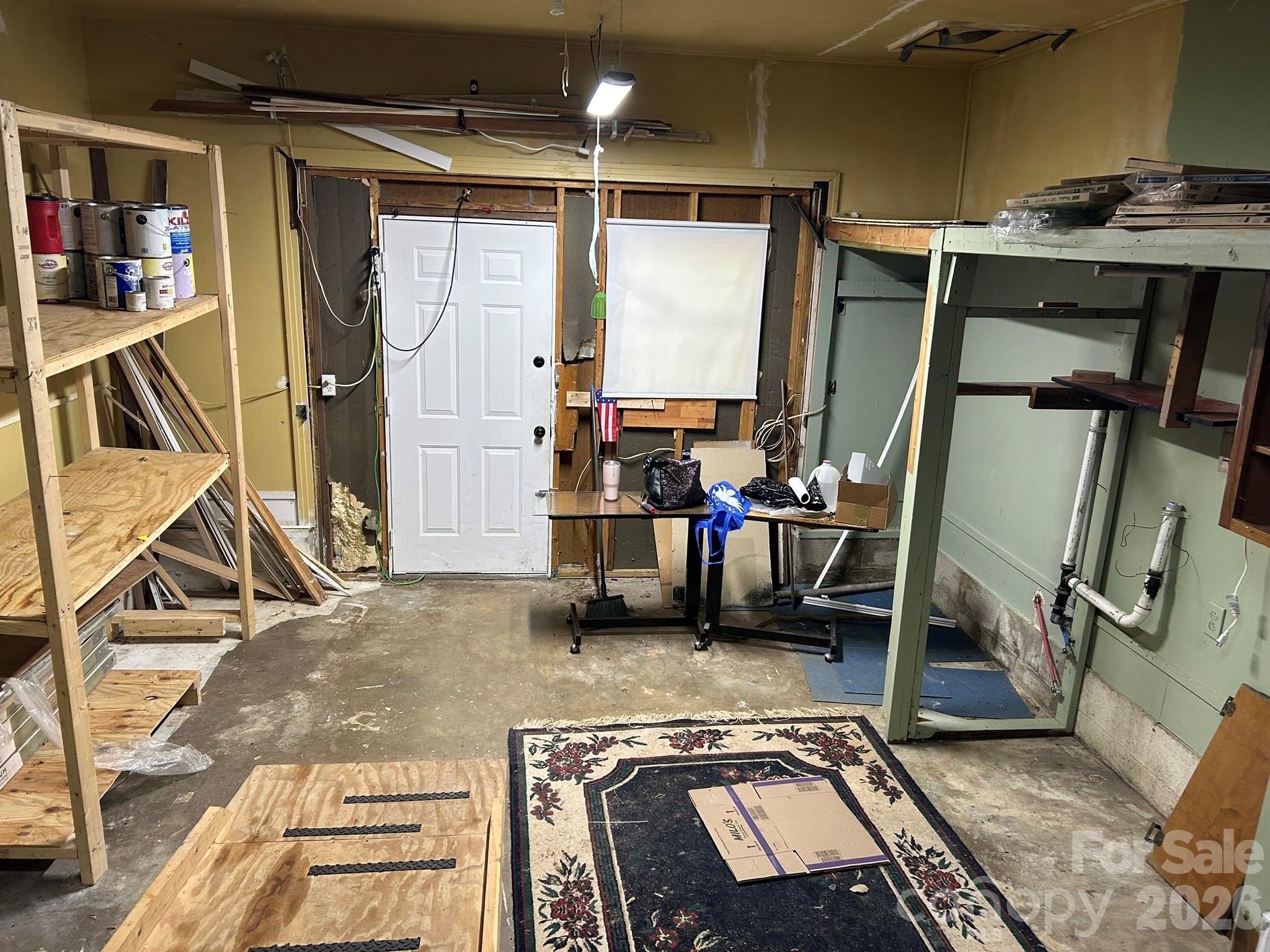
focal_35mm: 26
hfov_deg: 67.3
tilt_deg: -15.0
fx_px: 954
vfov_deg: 53.1
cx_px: 635
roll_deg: -1.6
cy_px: 476
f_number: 1.5
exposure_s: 1/60
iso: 160
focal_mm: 5.7
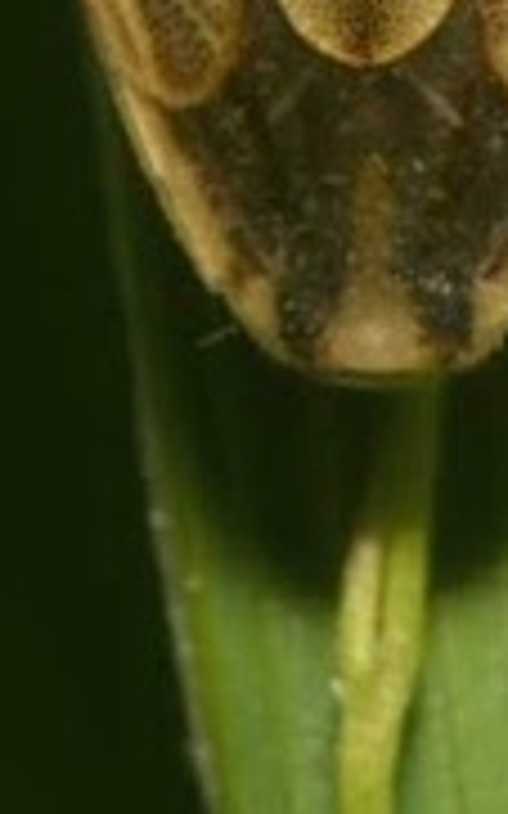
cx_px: 414
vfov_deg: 3.7
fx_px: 12610
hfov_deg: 2.3
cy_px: -607
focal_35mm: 569
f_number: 32
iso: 100
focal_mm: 105
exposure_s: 1/60
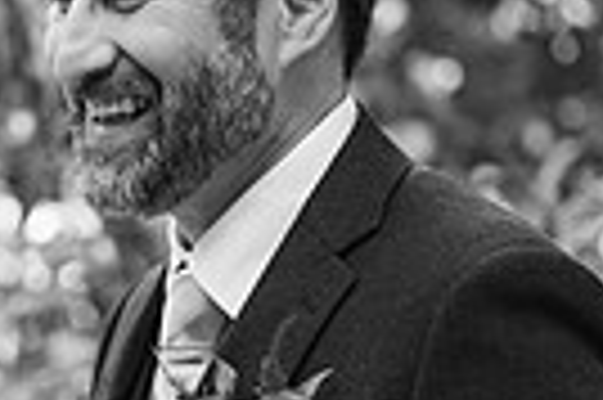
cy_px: 396
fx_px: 3614
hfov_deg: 9.4
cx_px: -58
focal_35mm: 216
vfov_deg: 6.3
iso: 125
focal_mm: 50
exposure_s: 1/125
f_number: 1.8
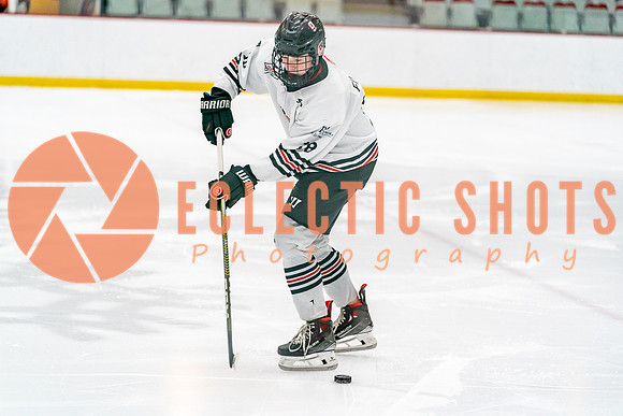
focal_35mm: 113
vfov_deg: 12.1
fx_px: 1956
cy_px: 208
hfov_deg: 18.1
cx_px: 312
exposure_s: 1/1250
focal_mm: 113
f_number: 2.8
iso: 3200
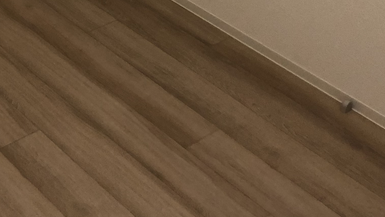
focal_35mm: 81
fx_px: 827
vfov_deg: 14.2
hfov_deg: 25.3
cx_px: 33
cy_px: -75
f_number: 1.8
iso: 40
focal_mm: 3.99
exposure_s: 1/25
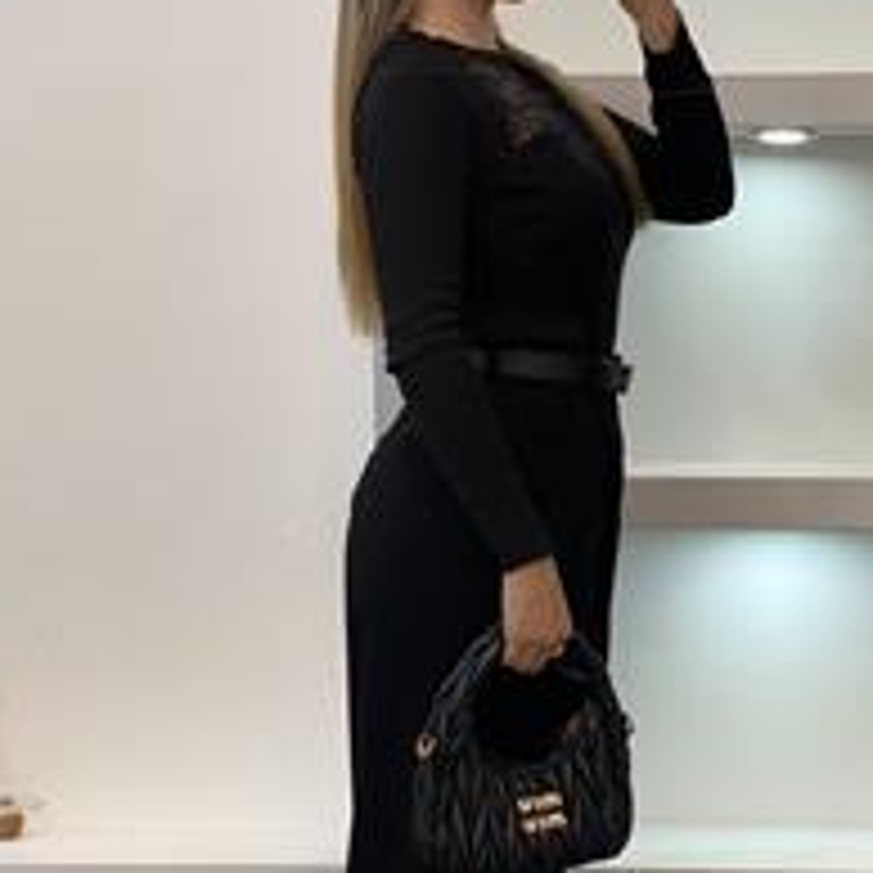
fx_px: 2796
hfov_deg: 17.7
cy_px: 511
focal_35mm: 98
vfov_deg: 17.7
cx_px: 508
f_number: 2
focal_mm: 6
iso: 80
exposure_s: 1/100
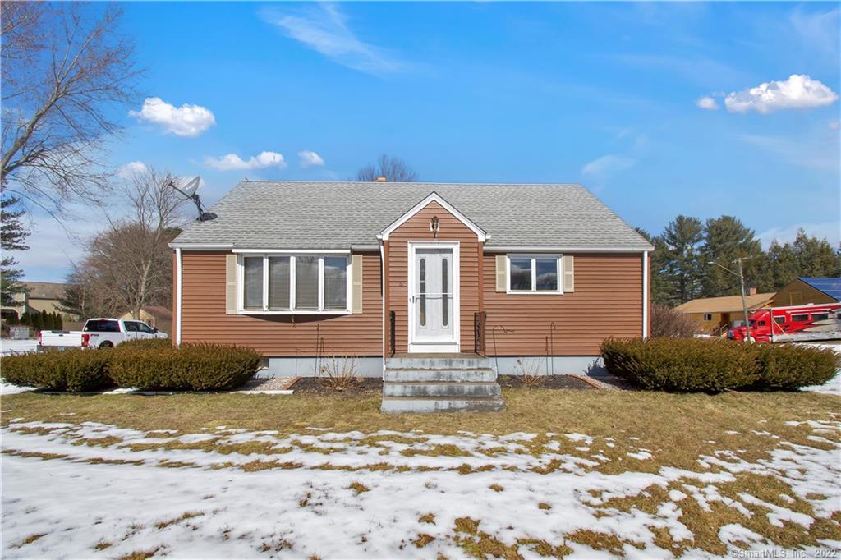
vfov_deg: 77.3
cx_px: 420
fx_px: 350
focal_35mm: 15
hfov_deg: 100.4
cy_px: 280
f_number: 11
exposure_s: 1/500
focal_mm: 10
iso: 220
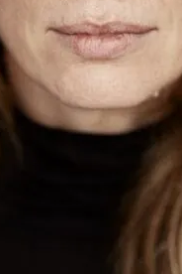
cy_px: 188
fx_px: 2389
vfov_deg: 6.5
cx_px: 105
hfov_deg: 4.4
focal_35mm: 315
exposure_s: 1/500
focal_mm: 85
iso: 50
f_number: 1.4
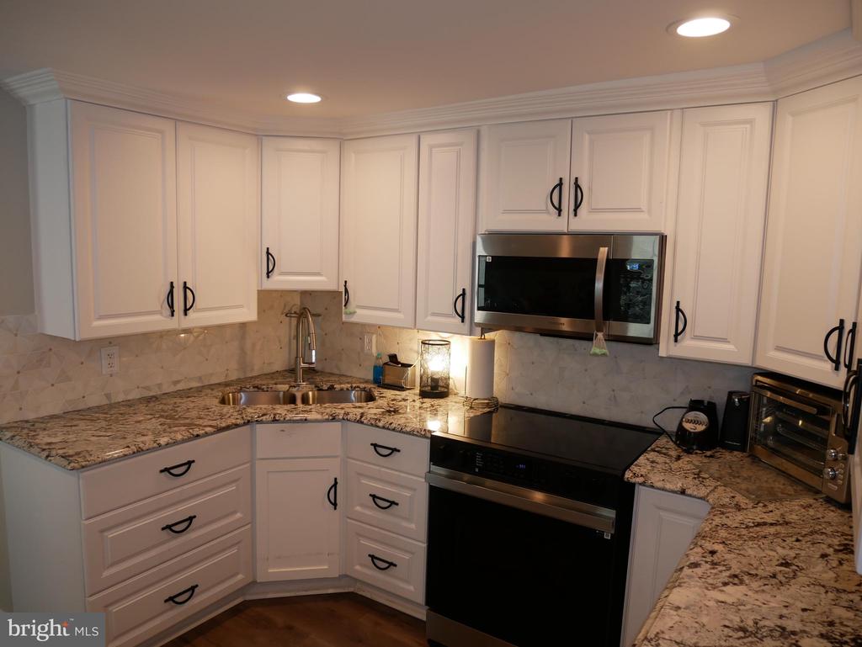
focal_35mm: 24
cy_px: 324
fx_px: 598
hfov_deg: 71.6
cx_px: 431
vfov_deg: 56.9
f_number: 3.5
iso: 200
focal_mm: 12
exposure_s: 1/60
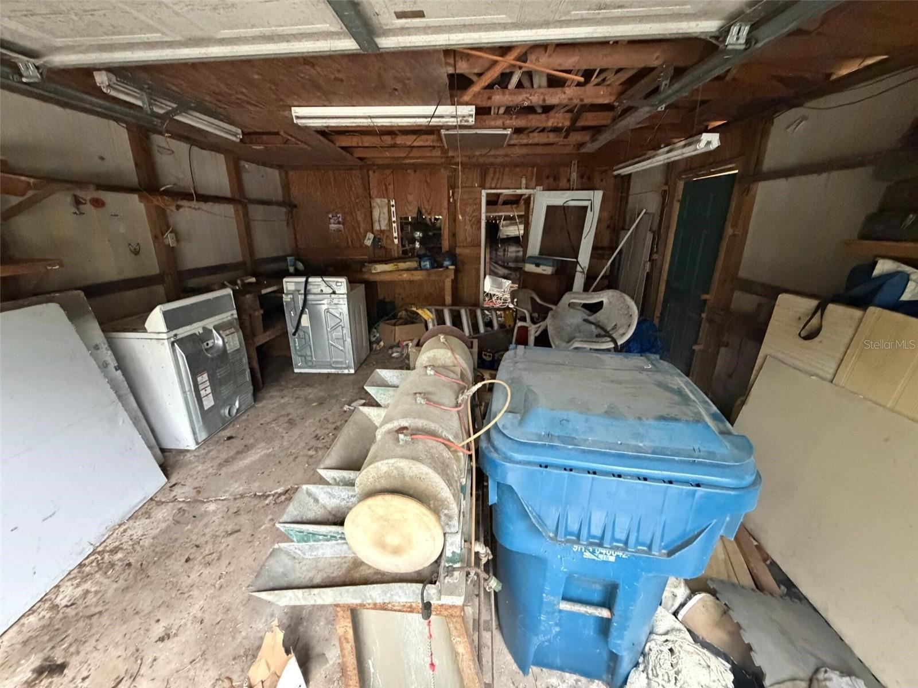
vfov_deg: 85.7
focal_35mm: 14
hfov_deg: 102.1
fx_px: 371
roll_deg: +1.8
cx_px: 459
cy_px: 344
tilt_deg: -17.7
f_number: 2.2
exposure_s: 1/60
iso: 1250
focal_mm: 2.22
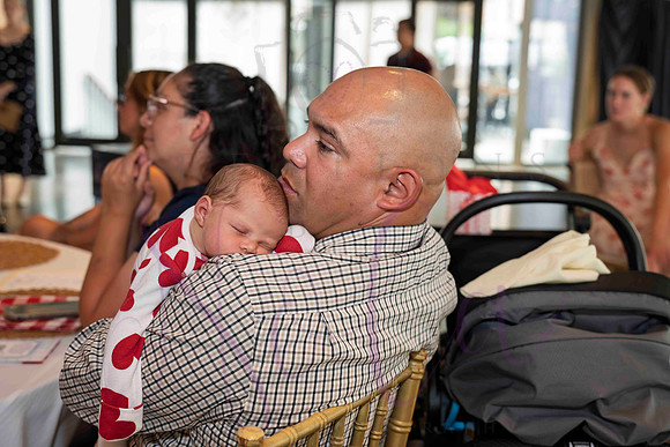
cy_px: 224
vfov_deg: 28.1
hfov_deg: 41.1
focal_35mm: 48
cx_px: 335
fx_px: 894
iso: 1600
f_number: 4
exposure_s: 1/200
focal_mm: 48
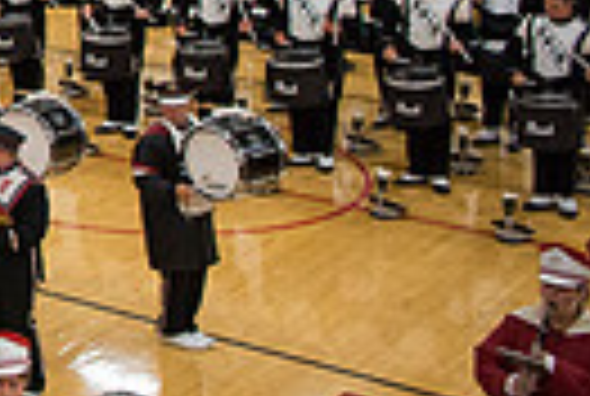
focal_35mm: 106
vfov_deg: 12.3
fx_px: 1741
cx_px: -649
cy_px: -232
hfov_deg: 15.0
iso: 2000
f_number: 3.2
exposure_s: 1/500
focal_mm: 24
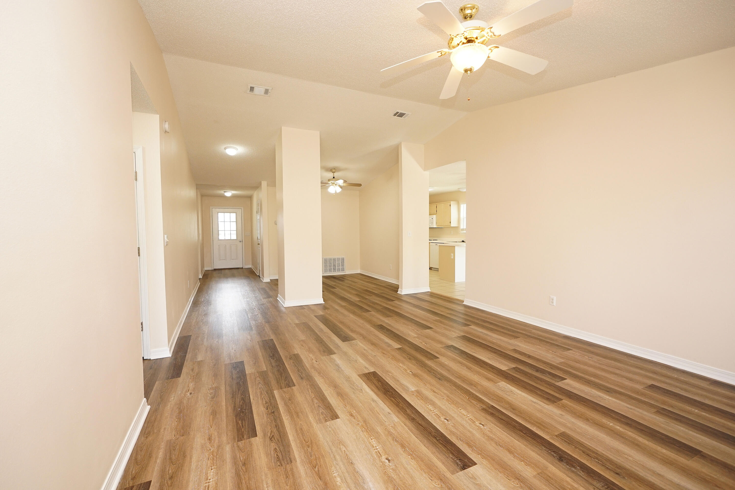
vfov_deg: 77.3
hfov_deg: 100.4
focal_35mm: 15
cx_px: 368
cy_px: 245
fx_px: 306
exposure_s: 1/60
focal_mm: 10
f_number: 4
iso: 500
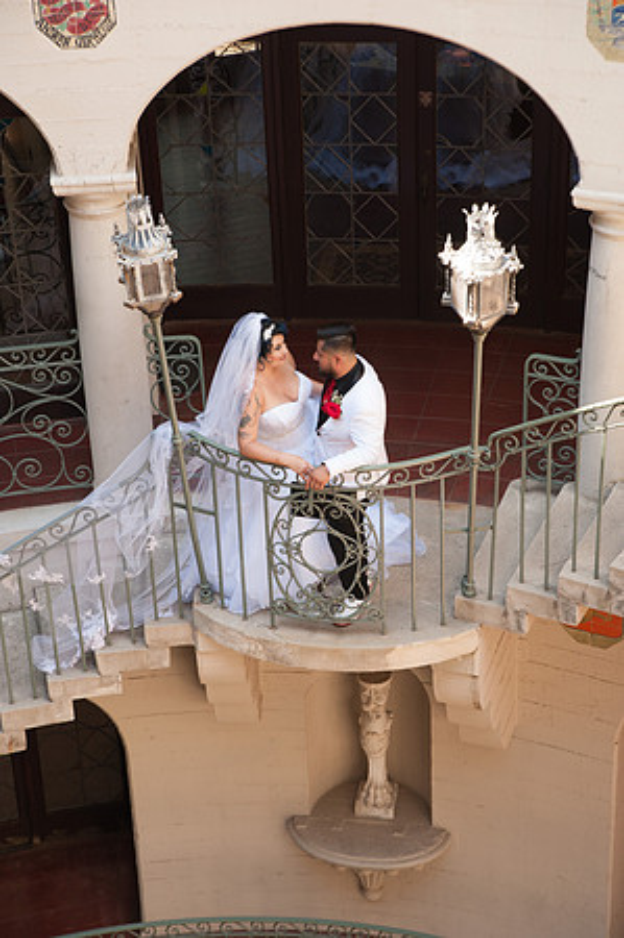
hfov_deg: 18.1
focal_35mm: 75
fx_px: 1954
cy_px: 469
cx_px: 312
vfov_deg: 27.0
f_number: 5.6
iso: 250
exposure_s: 1/125
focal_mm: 75
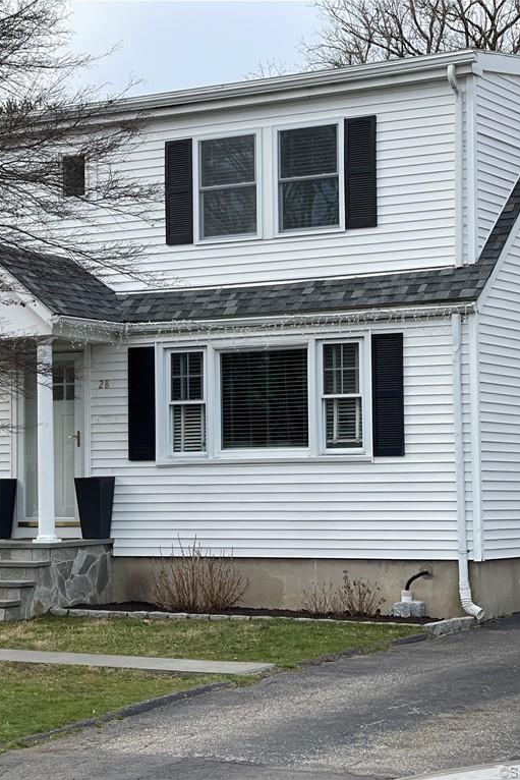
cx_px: 123
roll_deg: +0.6
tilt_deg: +2.7
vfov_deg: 22.9
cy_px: 390
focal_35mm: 89
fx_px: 1927
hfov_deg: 15.3
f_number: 2.2
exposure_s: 1/723
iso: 32
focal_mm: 7.5
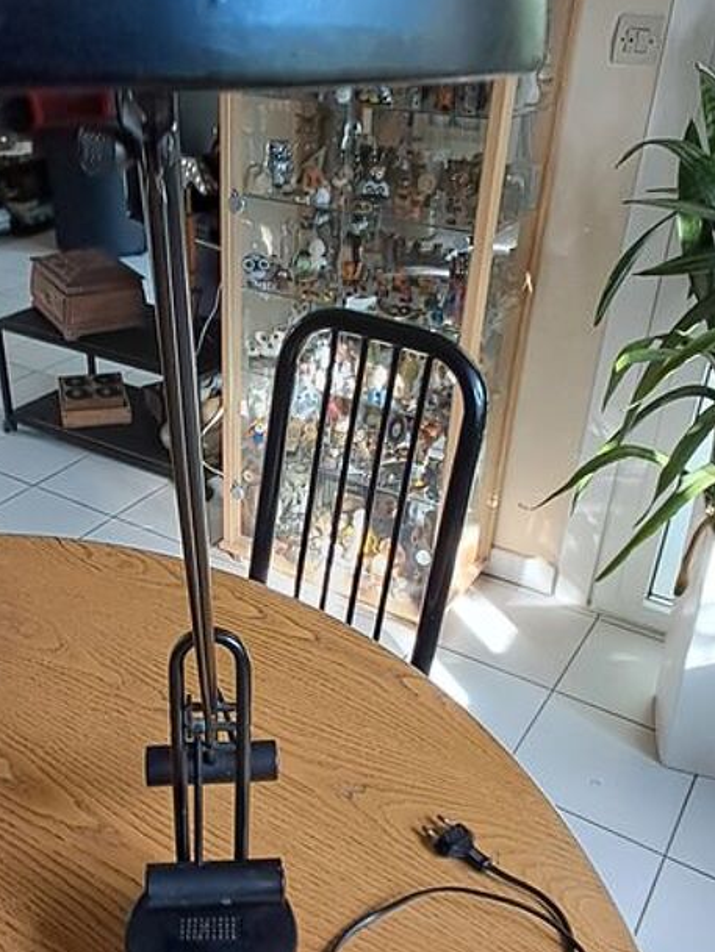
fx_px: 964
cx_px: 249
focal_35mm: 35
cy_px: 528
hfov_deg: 40.3
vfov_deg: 52.5
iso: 80
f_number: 2.2
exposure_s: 1/50
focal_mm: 1.64
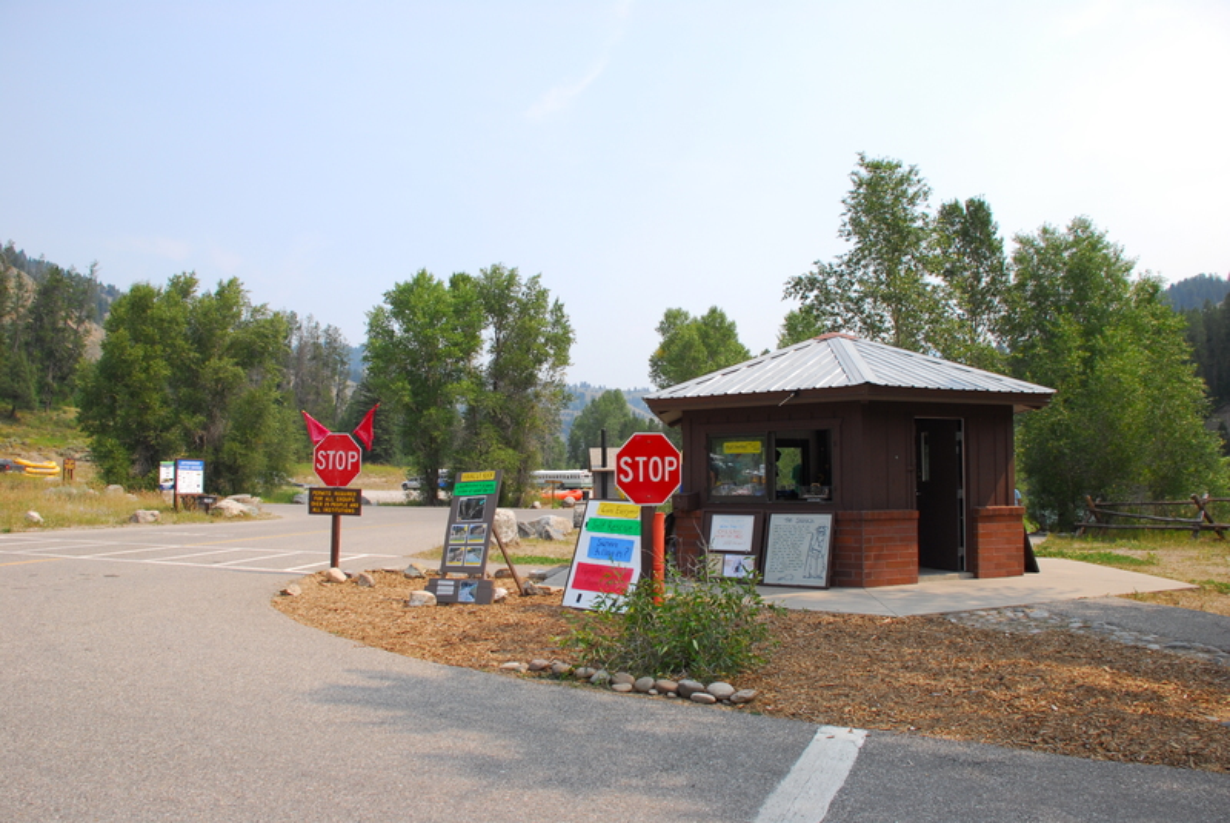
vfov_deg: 48.0
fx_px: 923
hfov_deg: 67.3
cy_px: 412
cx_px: 615
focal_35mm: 27
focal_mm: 18
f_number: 6.3
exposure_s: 1/400
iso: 200
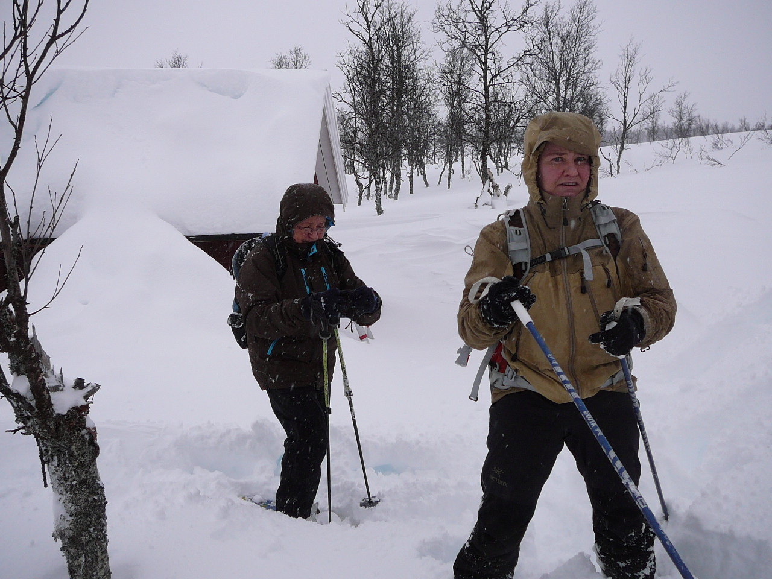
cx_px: 386
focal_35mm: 35
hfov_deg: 52.6
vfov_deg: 40.7
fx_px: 781
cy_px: 290
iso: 80
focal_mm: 5.2
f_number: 2.8
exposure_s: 1/640
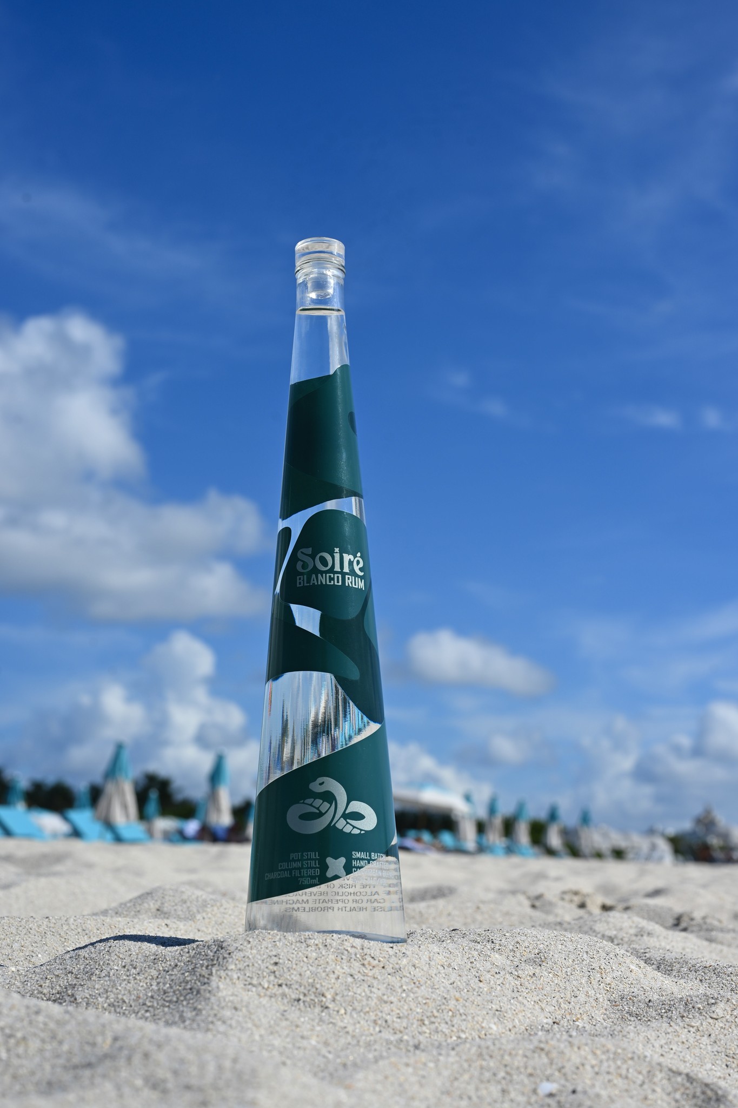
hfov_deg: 27.0
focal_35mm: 50
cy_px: 554
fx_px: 1538
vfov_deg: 39.6
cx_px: 369
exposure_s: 1/500
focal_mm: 50
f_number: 8
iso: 100
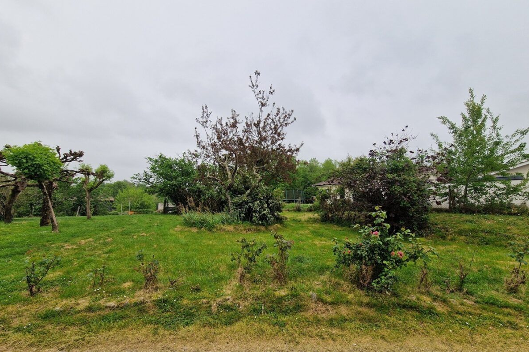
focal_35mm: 14
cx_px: 271
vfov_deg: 80.5
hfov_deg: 104.2
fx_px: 206
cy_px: 205
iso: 50
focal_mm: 2.2
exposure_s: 1/1104
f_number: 2.2
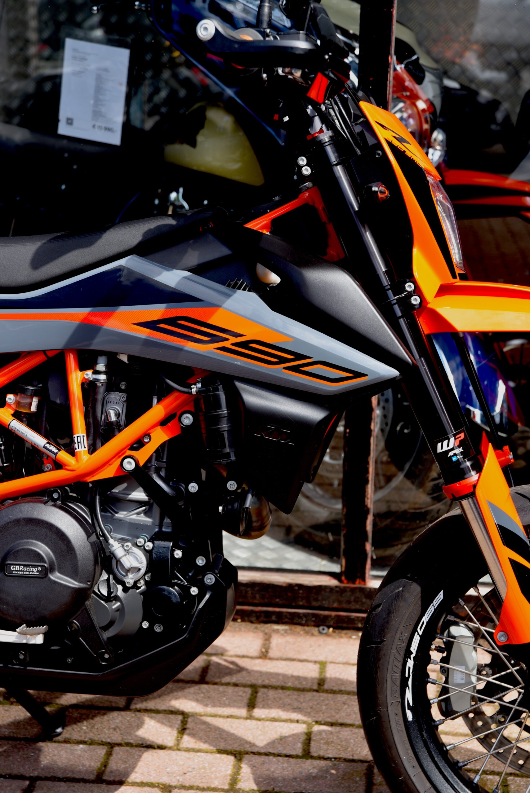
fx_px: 1544
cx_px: 265
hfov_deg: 19.5
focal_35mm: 70
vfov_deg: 28.8
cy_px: 396
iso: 100
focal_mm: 70
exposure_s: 1/125
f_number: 5.6
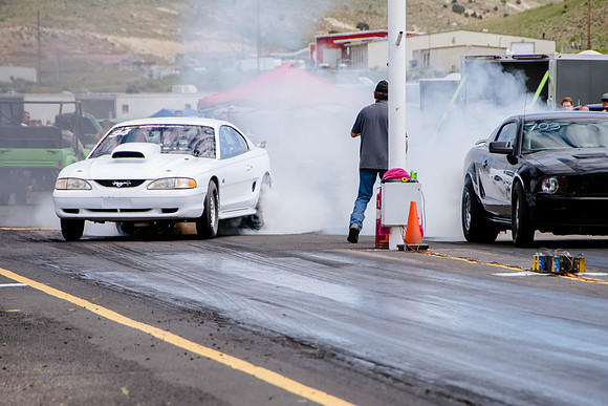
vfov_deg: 5.1
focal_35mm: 269
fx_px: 4547
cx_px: 313
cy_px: 203
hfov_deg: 7.7
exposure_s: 1/400
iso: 200
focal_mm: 170
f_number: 7.1
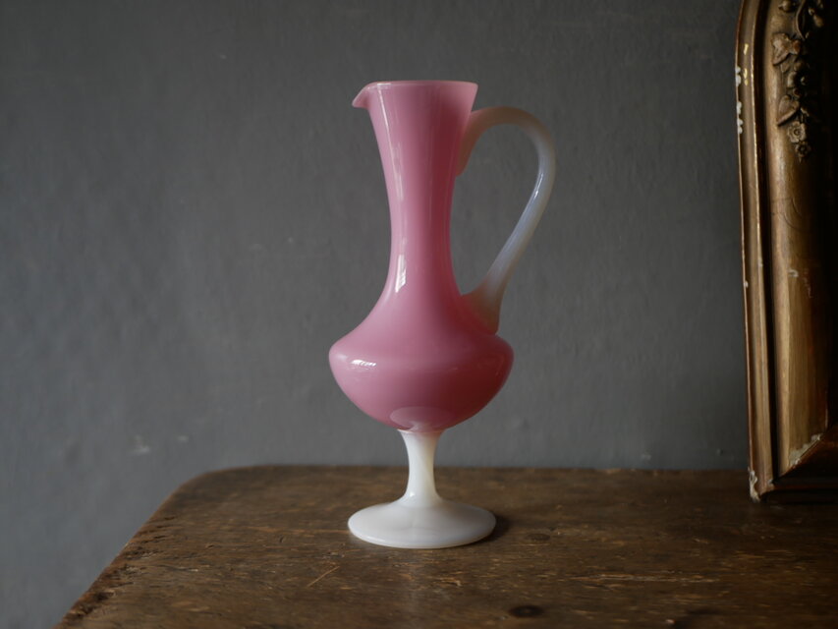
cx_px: 419
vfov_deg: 29.1
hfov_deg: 38.2
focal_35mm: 50
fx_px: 1211
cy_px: 314
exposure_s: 1/125
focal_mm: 25
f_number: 2
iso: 200
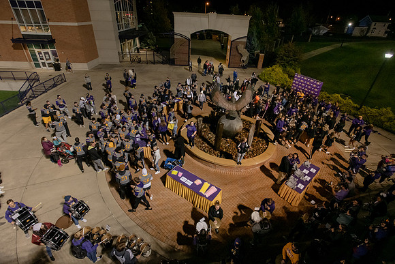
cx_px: 198
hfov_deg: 93.3
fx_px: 187
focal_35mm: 17
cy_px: 132
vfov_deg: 70.5
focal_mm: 17
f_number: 5.6
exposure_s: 1/80
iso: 2500
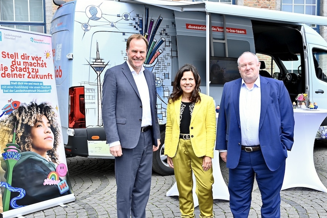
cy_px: 118
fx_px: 372
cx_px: 183
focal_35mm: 41
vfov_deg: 32.6
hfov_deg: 47.3
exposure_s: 1/100
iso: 100
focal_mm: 35
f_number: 6.3
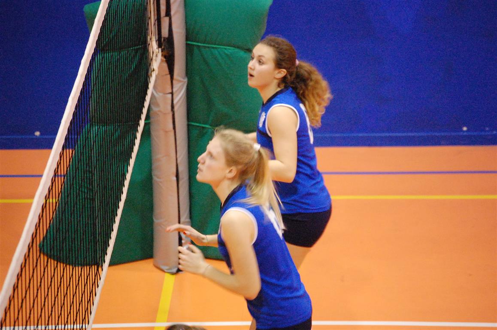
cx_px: 248
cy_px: 165
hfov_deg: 8.9
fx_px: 3204
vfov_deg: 5.9
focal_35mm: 232
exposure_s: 1/50
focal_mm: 155
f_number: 5.3
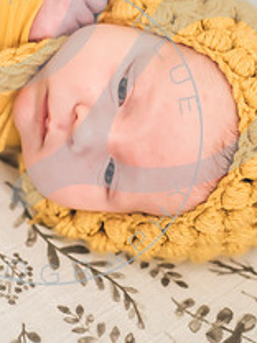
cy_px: 7
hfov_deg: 14.2
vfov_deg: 18.4
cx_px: 124
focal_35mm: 104
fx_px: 1030
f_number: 2.8
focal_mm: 50
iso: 3200
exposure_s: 1/160
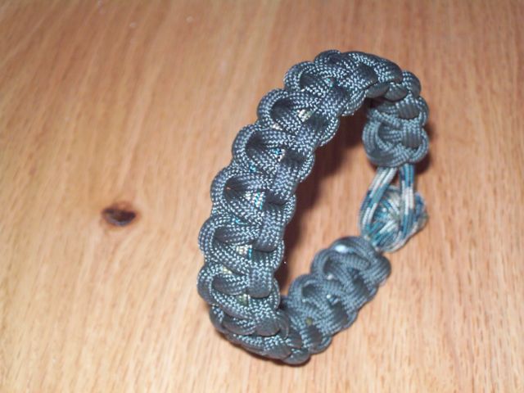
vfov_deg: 21.0
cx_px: 262
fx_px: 1060
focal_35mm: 70
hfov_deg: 27.8
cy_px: 196
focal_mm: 11.6
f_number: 3.8
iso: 80
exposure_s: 1/97.2
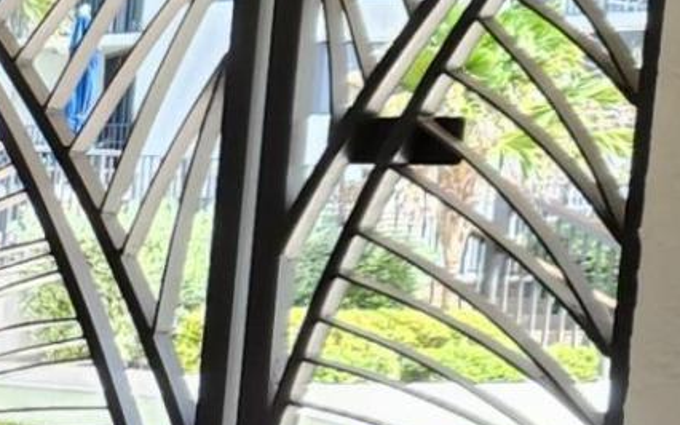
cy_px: 610
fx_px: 3057
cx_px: -1220
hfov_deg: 10.1
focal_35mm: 165
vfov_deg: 7.8
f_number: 1.8
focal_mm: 5.4
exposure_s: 1/180
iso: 32
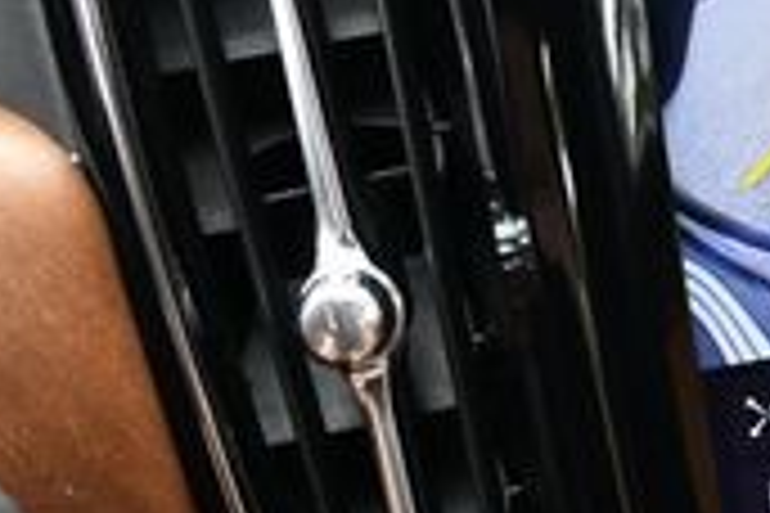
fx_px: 2887
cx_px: 937
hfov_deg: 14.7
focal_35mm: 135
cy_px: 234
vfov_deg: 10.2
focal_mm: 18
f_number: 4
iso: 400
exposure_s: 1/250
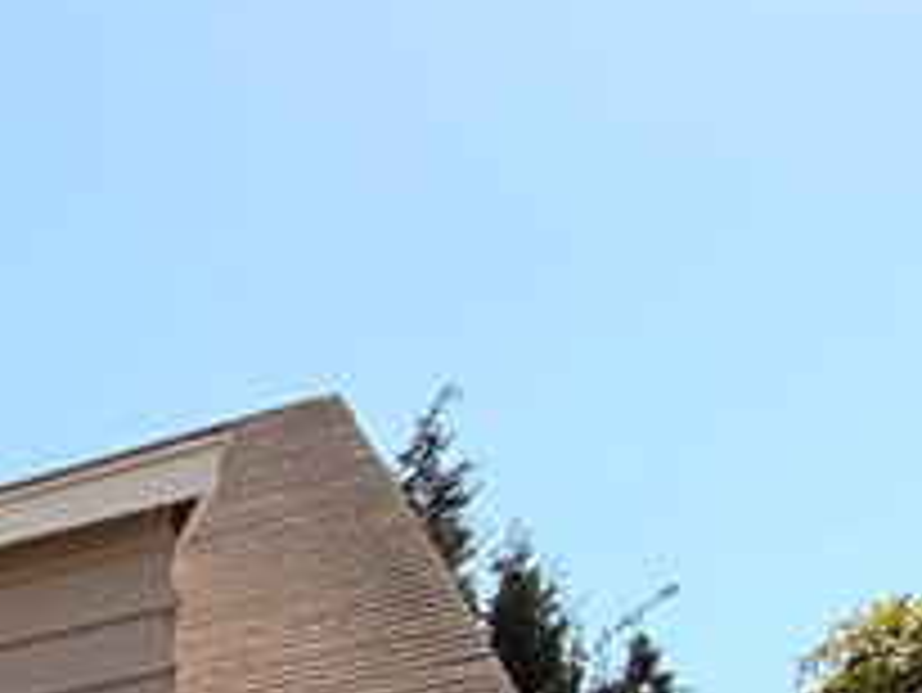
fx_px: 1866
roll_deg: +0.3
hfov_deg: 16.3
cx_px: -1156
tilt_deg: +0.3
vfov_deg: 15.5
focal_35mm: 70
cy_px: 1490
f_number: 2.2
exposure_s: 1/770
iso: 25
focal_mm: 2.22
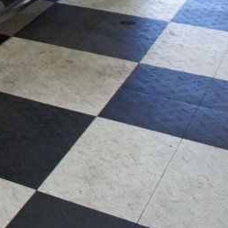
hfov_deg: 15.3
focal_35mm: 93
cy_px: -67
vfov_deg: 17.5
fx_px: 693
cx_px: -220
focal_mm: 18
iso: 500
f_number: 3.5
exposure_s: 1/80
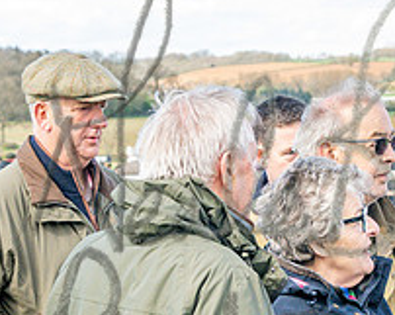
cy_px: 129
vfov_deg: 7.8
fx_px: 2311
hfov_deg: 9.6
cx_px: 464
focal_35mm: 198
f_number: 5
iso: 400
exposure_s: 1/640
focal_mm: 42
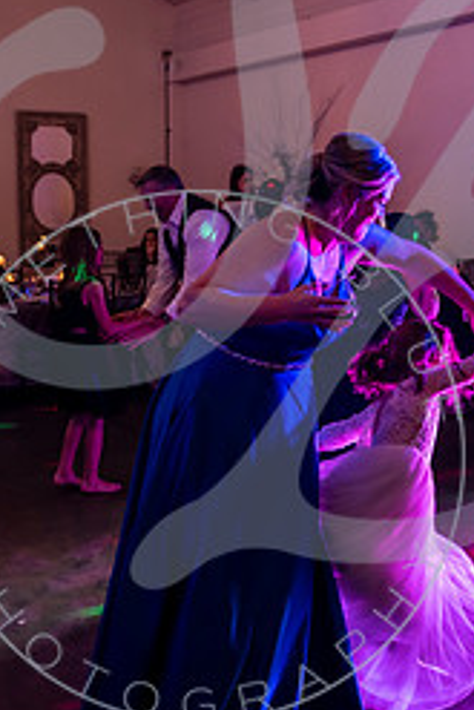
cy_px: 239
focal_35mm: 51
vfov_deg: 38.4
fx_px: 1006
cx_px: 327
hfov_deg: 26.3
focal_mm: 28
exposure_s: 1/125
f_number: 2.8
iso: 1600
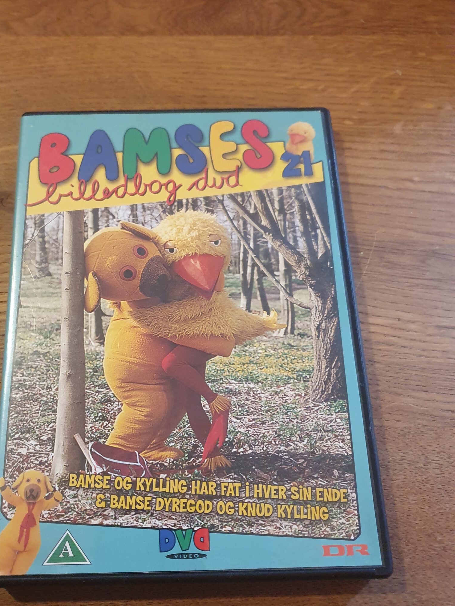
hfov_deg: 42.6
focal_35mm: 33
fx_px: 578
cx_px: 167
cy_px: 315
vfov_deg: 55.3
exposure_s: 1/50
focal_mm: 4.32
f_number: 1.5
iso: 500
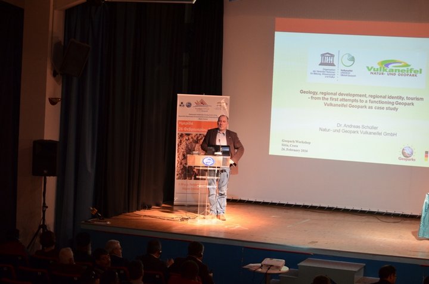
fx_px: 981
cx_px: 214
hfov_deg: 24.7
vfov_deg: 16.5
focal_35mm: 82
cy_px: 142
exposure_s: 1/50
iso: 800
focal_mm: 55
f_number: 4
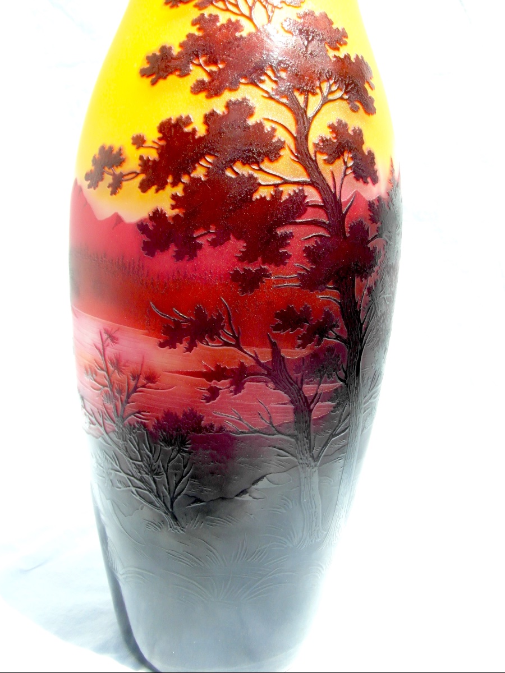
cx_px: 252
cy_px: 336
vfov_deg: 56.8
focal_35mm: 32
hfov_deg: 44.2
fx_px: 622
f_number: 5.6
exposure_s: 1/180
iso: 80
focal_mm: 5.3
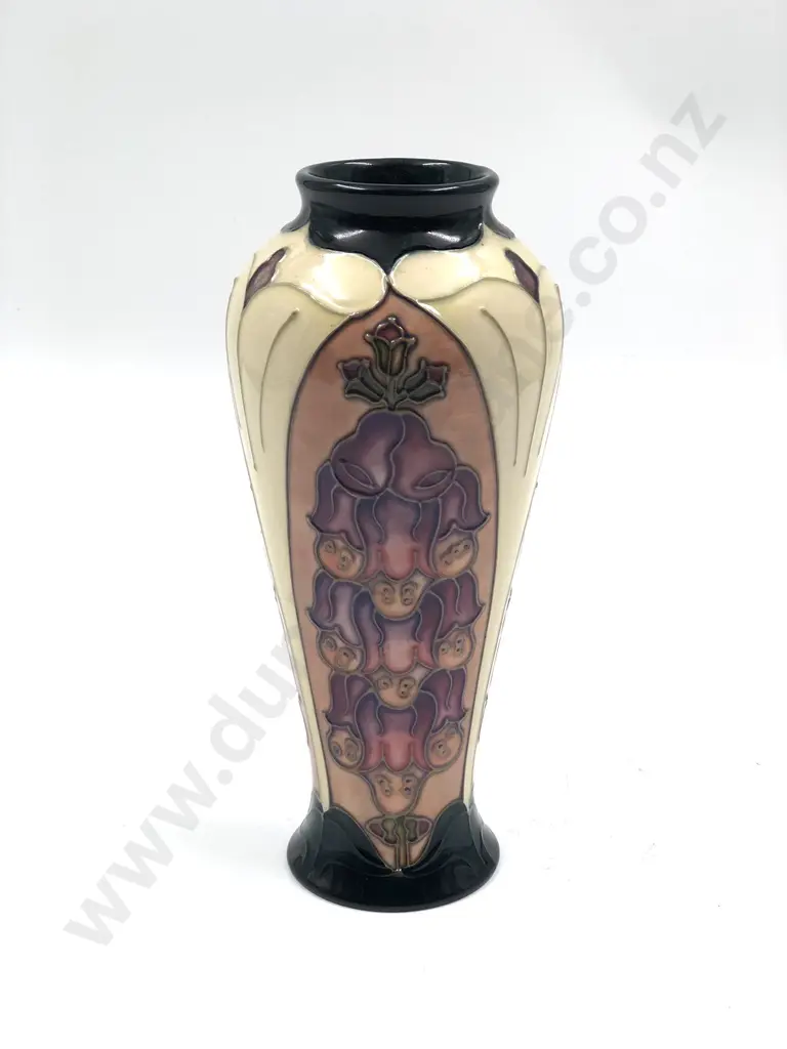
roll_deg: +0.2
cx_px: 394
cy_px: 524
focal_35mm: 57
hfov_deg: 25.7
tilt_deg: -20.4
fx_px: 1728
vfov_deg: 33.8
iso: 25
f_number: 2.8
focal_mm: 6.6
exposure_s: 1/100
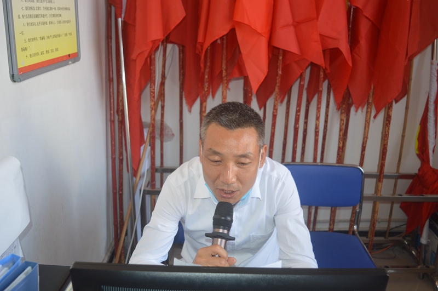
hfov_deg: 57.3
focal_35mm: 33
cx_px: 219
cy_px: 146
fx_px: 401
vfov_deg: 39.9
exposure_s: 1/80
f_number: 4
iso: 400
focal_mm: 22
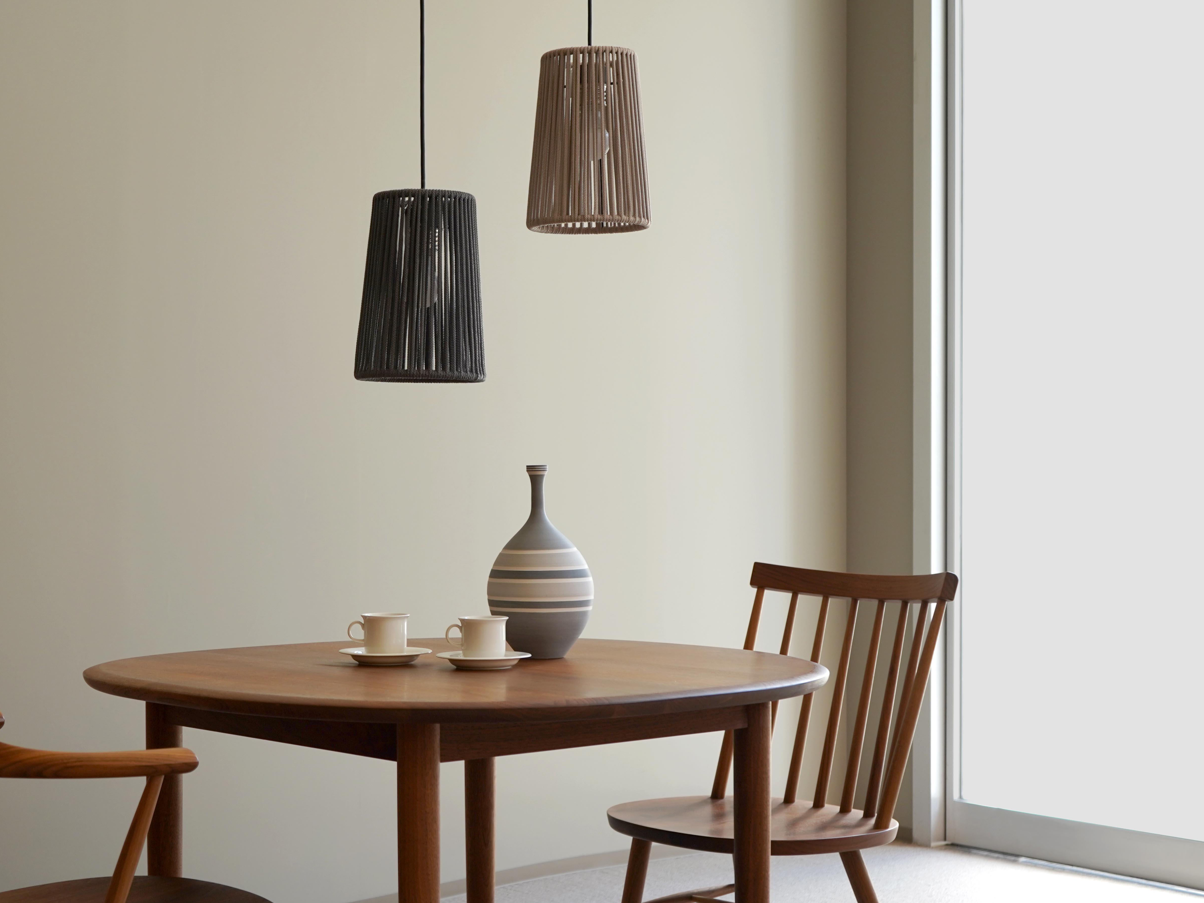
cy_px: 430
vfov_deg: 27.5
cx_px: 455
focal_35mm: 53
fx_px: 1843
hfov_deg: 36.0
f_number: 4.5
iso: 400
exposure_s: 1/160
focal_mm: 44
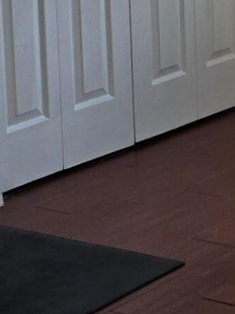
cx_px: 514
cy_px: -76
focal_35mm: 152
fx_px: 1376
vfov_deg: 12.6
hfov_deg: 9.0
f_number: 1.4
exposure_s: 1/2723
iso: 64
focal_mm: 6.5
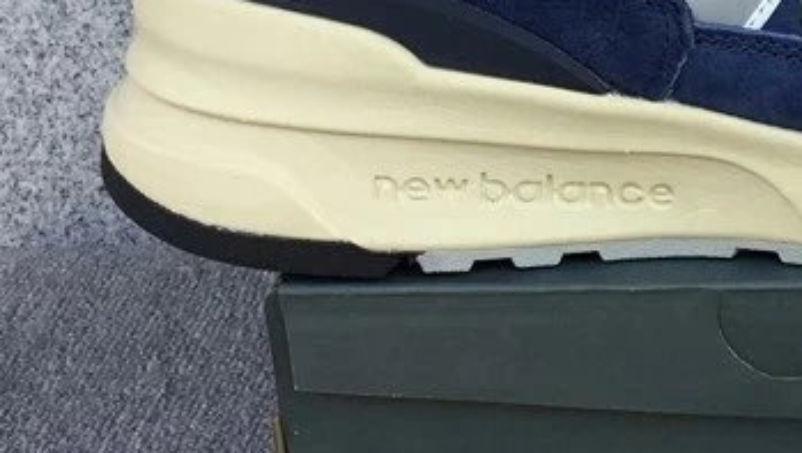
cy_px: 167
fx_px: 1852
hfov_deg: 23.4
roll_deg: +0.2
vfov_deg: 13.9
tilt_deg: -21.6
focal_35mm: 87
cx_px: 813
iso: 25
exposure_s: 1/162
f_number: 2.4
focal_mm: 3.3
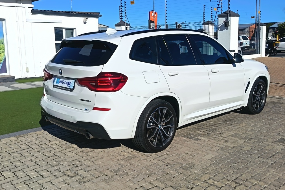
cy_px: 85
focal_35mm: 39
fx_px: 309
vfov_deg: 34.2
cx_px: 144
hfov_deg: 49.5
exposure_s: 1/1570
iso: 100
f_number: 1.75
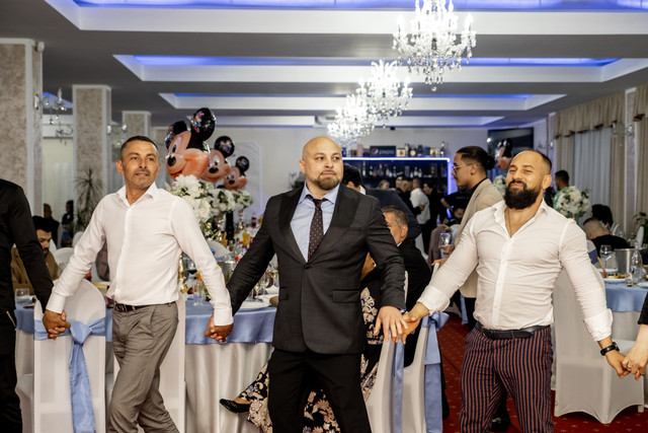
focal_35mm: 50
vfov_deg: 27.0
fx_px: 900
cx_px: 324
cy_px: 216
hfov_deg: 39.6
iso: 1250
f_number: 2.8
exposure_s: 1/160
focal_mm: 33.2
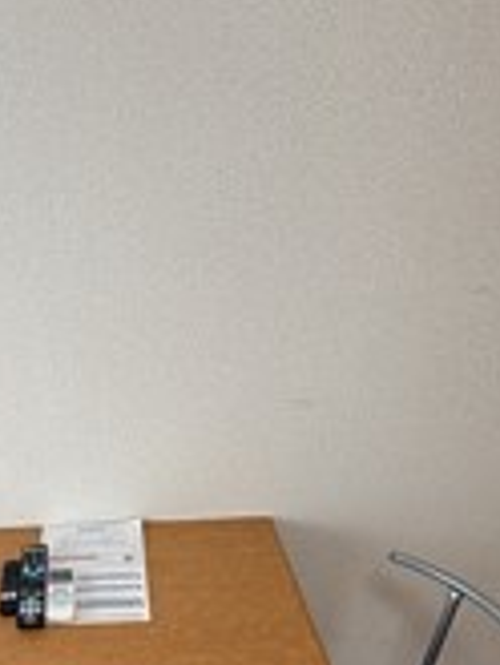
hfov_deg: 40.3
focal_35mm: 34
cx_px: 105
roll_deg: +2.2
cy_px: 516
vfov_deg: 51.1
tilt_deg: -33.0
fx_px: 654
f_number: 2.2
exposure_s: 1/99
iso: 160
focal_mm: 2.22
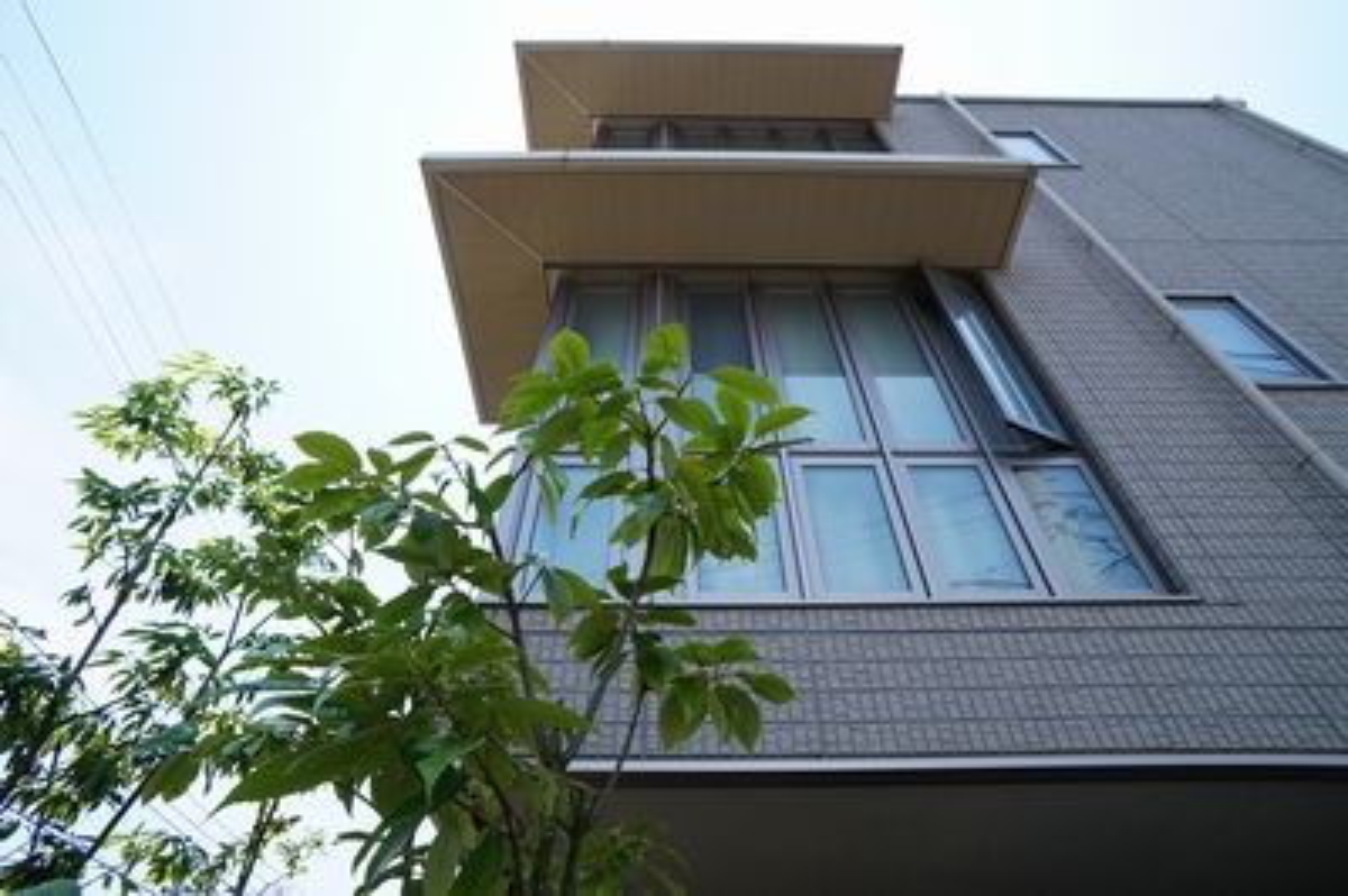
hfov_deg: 73.8
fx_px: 898
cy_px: 448
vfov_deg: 53.1
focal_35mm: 24
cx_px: 674
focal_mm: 16
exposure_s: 1/1000
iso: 800
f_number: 8
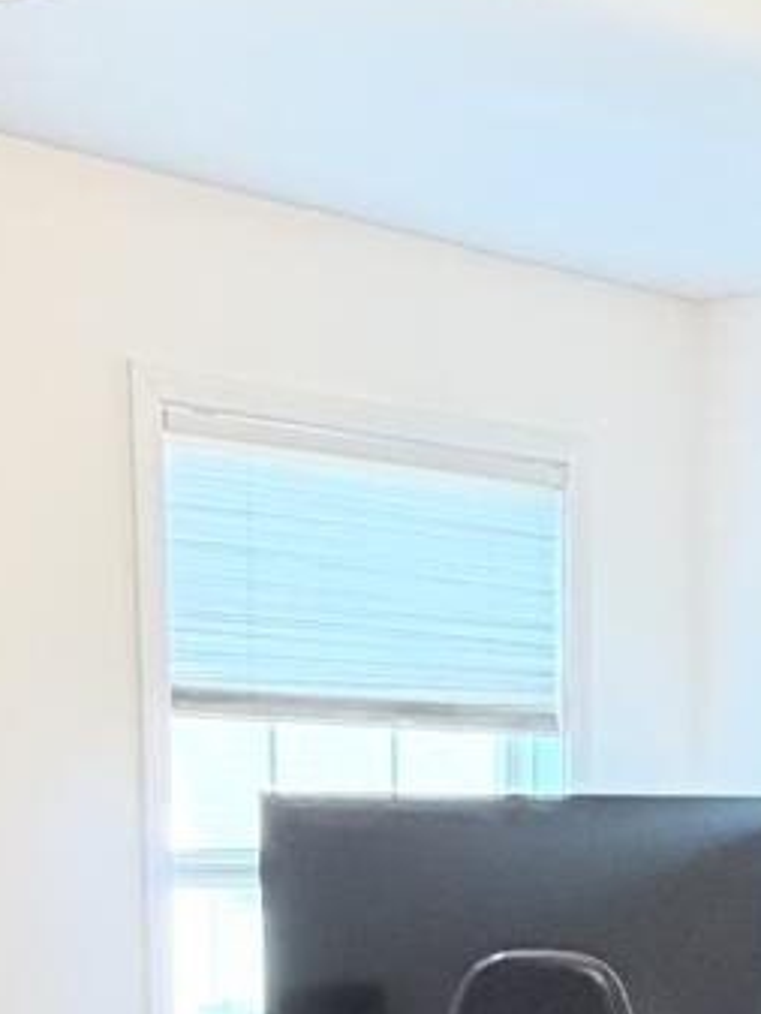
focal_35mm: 83
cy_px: 1140
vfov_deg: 22.1
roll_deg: -1.6
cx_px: 890
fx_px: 2431
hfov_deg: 17.1
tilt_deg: -7.3
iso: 400
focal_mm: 2.22
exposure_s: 1/60
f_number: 2.2
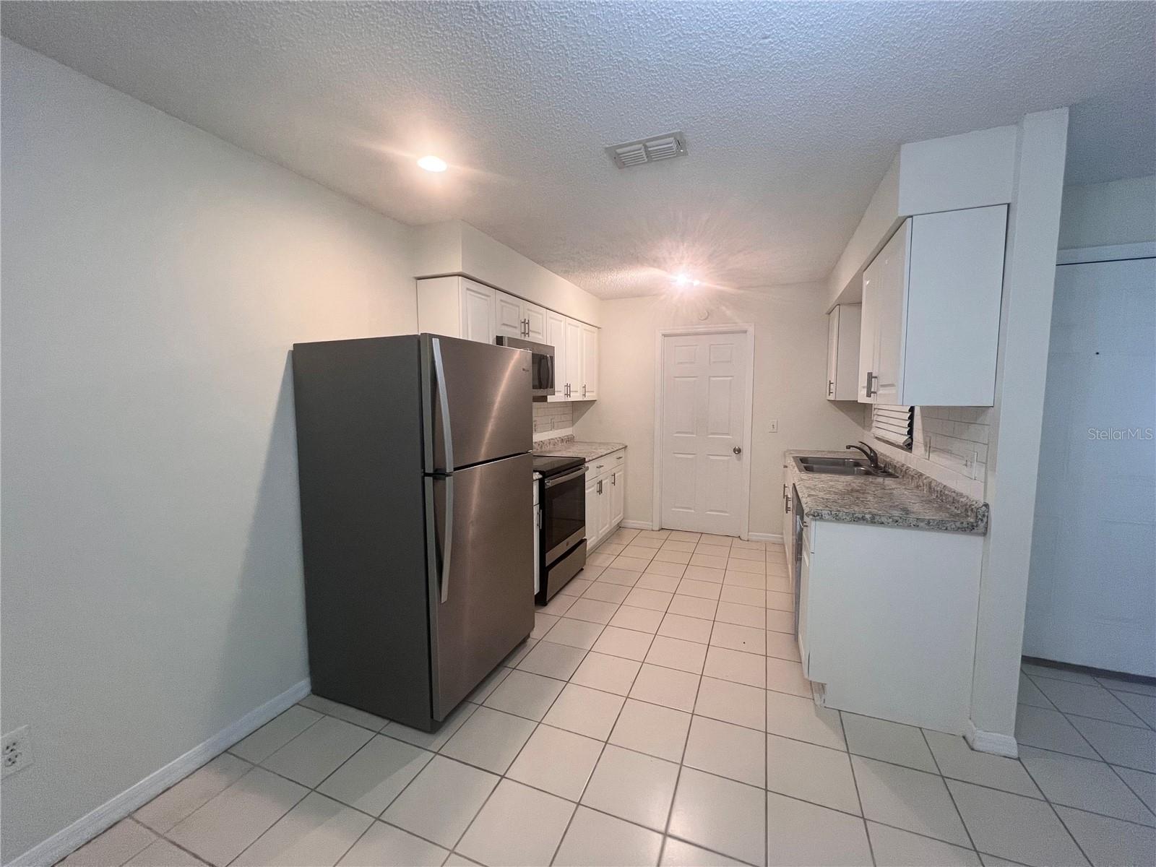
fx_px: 434
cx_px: 578
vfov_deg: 89.9
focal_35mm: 13
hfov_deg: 106.2
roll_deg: -0.3
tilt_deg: -4.5
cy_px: 434
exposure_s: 1/120
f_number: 1.8
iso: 200
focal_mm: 1.57
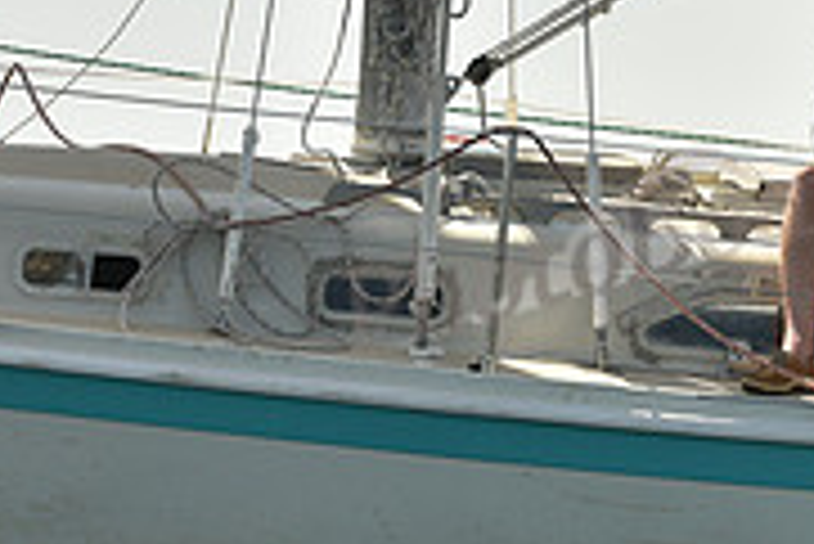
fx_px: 6879
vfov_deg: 4.5
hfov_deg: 6.7
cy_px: 411
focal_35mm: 304
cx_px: 1210
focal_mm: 95
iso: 320
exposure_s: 1/1250
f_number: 7.1
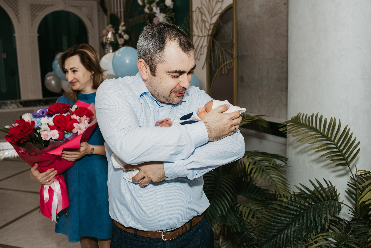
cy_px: 124
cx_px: 186
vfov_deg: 37.2
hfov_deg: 53.6
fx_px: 368
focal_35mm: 36
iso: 500
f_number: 4
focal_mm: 35
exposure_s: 1/160
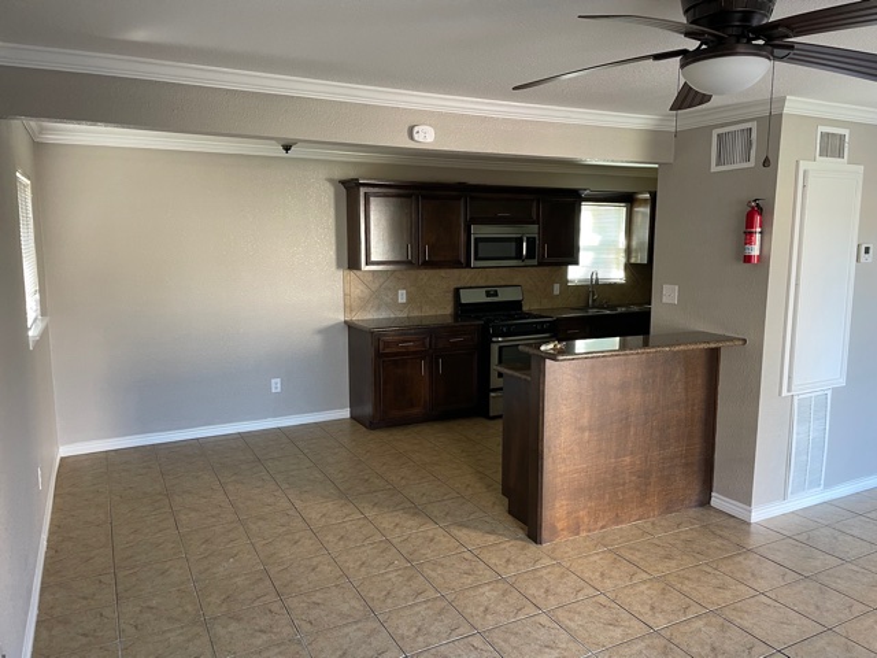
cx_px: 438
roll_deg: +0.0
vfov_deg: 53.1
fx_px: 659
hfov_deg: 67.3
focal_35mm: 26
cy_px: 329
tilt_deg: -8.1
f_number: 1.6
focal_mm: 4.2
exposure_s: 1/81
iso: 125
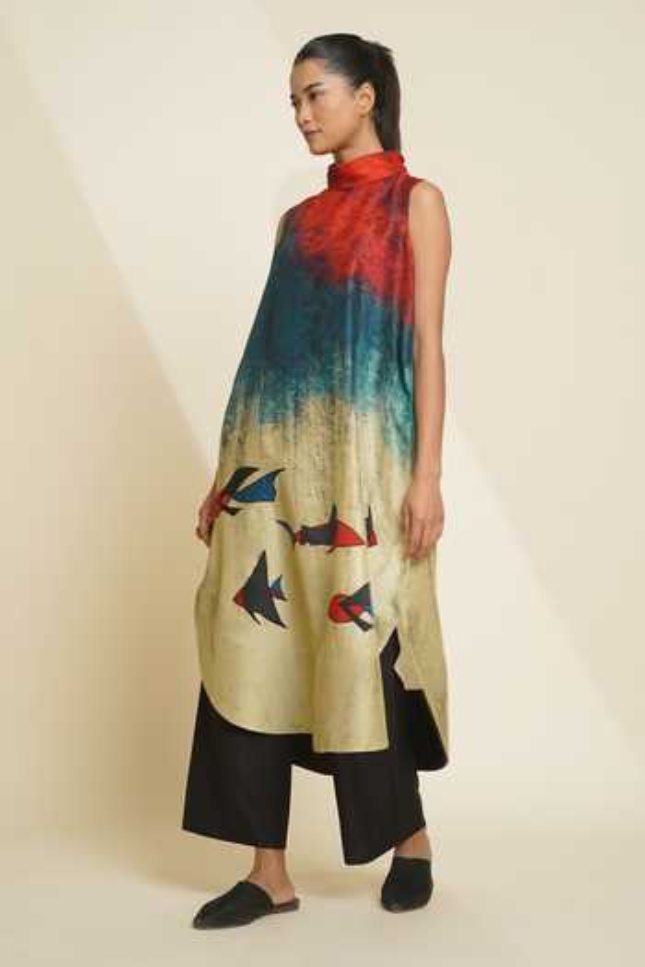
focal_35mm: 50
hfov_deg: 27.0
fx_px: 1344
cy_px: 484
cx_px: 322
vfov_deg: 39.6
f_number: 6.3
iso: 100
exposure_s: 1/60
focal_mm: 50
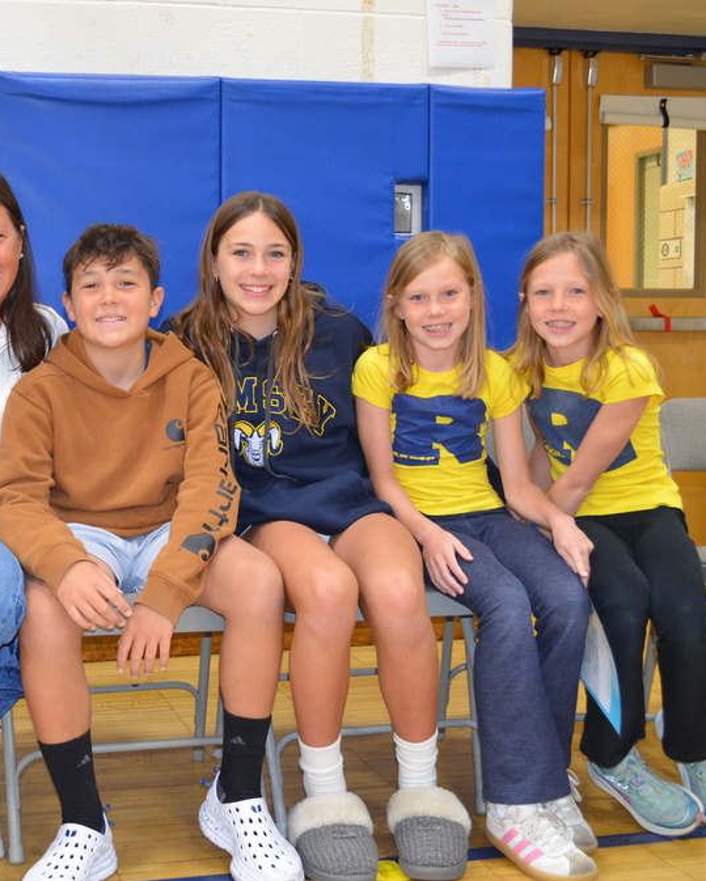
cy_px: 442
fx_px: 1227
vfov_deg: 39.5
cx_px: 127
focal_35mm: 47
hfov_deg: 31.2
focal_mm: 22
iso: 800
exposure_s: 1/60
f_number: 4
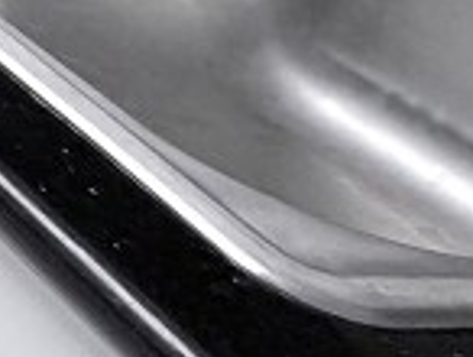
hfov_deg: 10.3
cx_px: -1089
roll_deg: -0.4
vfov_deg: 10.8
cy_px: -682
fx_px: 1341
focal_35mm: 98
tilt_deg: -7.9
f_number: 2.2
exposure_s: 1/120
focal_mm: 2.22
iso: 160
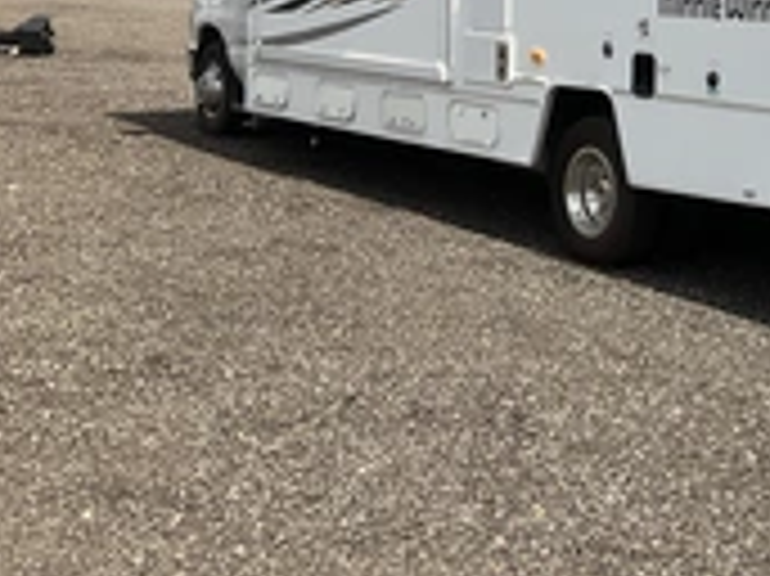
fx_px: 1512
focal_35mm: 68
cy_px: -68
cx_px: 887
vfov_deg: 20.5
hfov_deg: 26.0
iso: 25
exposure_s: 1/3125
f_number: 1.8
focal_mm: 3
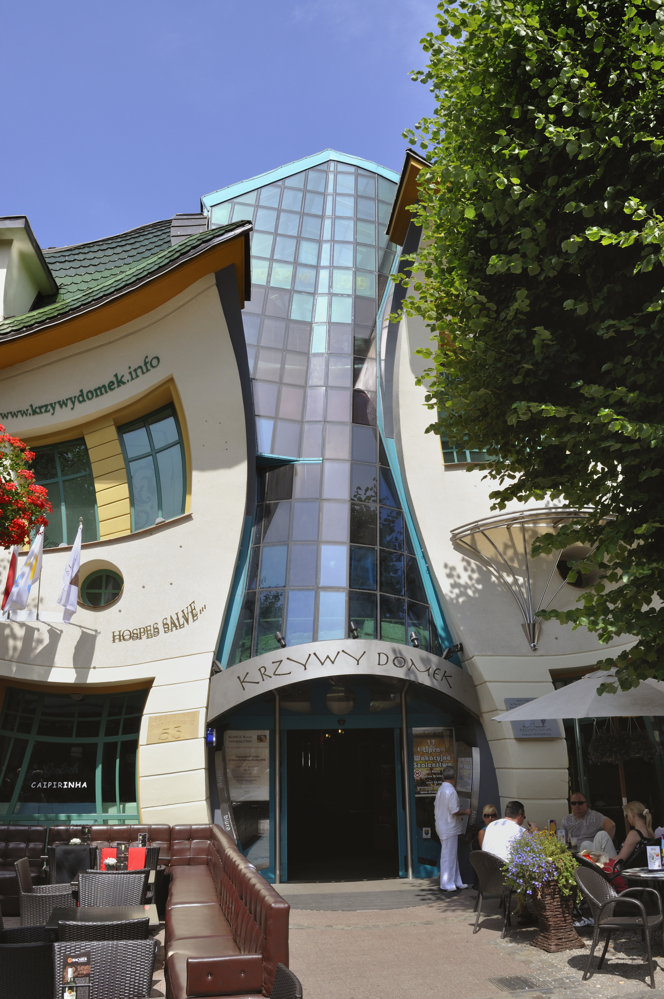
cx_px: 332
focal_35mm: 27
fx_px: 749
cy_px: 500
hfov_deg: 47.8
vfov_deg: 67.4
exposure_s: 1/160
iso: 200
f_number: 13
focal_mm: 18
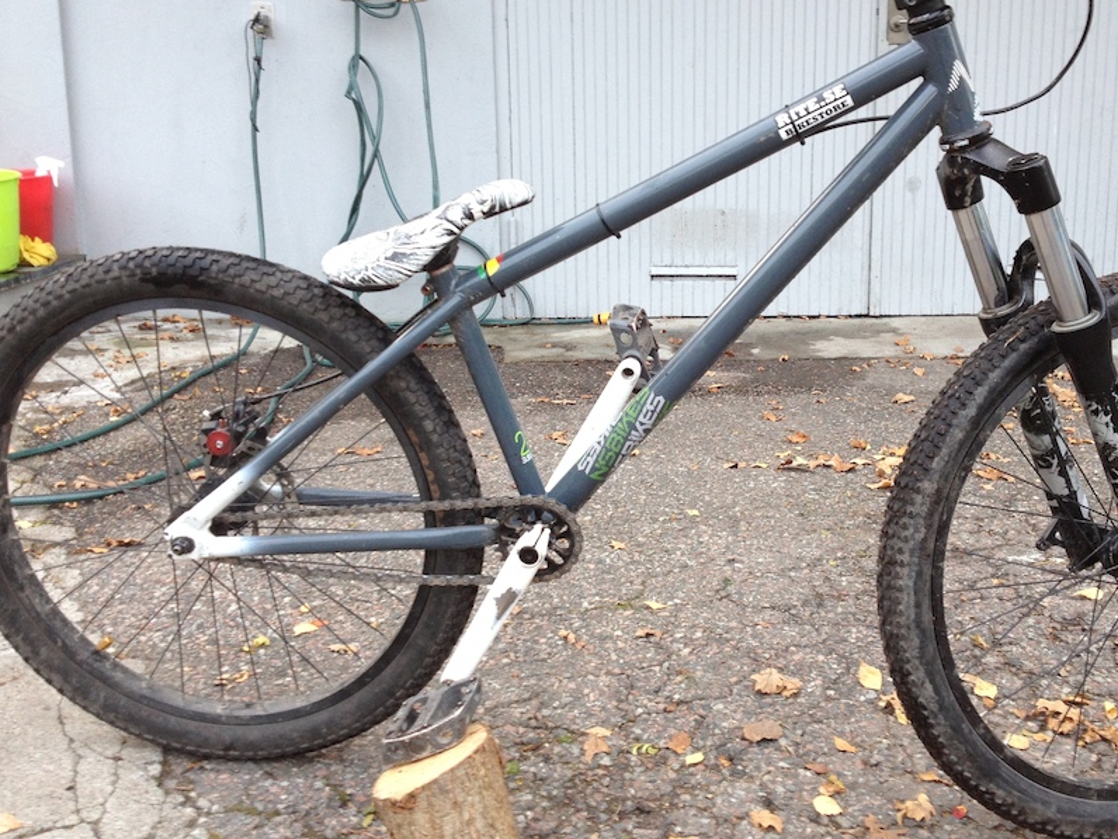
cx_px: 660
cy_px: 350
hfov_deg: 41.9
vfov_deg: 32.1
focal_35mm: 45
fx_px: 1453
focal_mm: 4.28
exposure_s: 1/24
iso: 50
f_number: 2.4
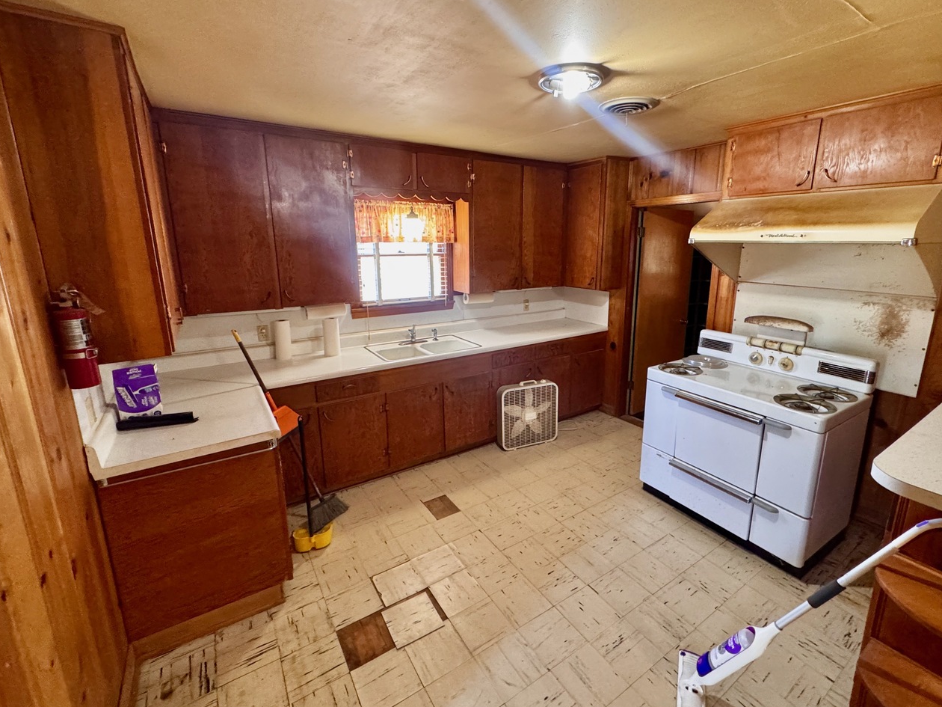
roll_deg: +0.4
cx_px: 497
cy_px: 331
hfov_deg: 94.4
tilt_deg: -12.4
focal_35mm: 16
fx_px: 435
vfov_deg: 78.0
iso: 640
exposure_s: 1/60
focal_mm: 2.22
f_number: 2.2
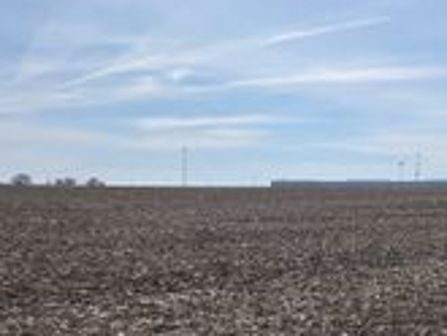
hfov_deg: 30.2
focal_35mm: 60
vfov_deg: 24.4
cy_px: 213
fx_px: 775
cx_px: 432
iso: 25
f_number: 1.8
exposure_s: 1/5002
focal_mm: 5.4
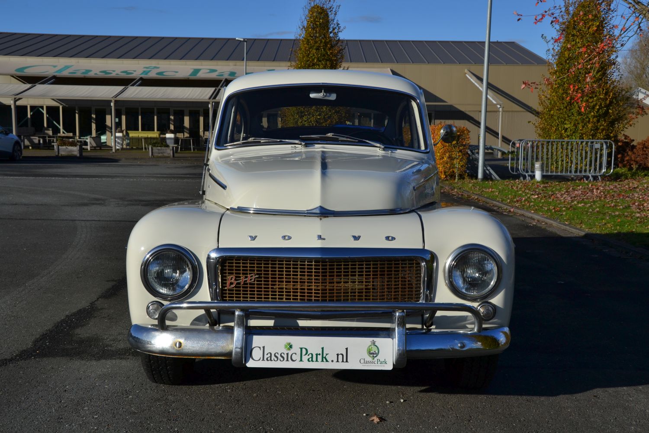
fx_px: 757
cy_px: 216
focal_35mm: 42
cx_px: 324
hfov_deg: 46.4
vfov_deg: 31.9
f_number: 10
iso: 100
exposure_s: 1/400
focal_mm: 28
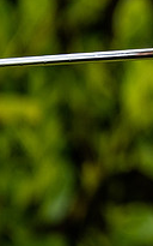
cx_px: 346
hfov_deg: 0.6
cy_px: 44
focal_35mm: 2174
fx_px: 14514
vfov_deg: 1.0
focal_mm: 500
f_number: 5.6
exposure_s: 1/1600
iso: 1600
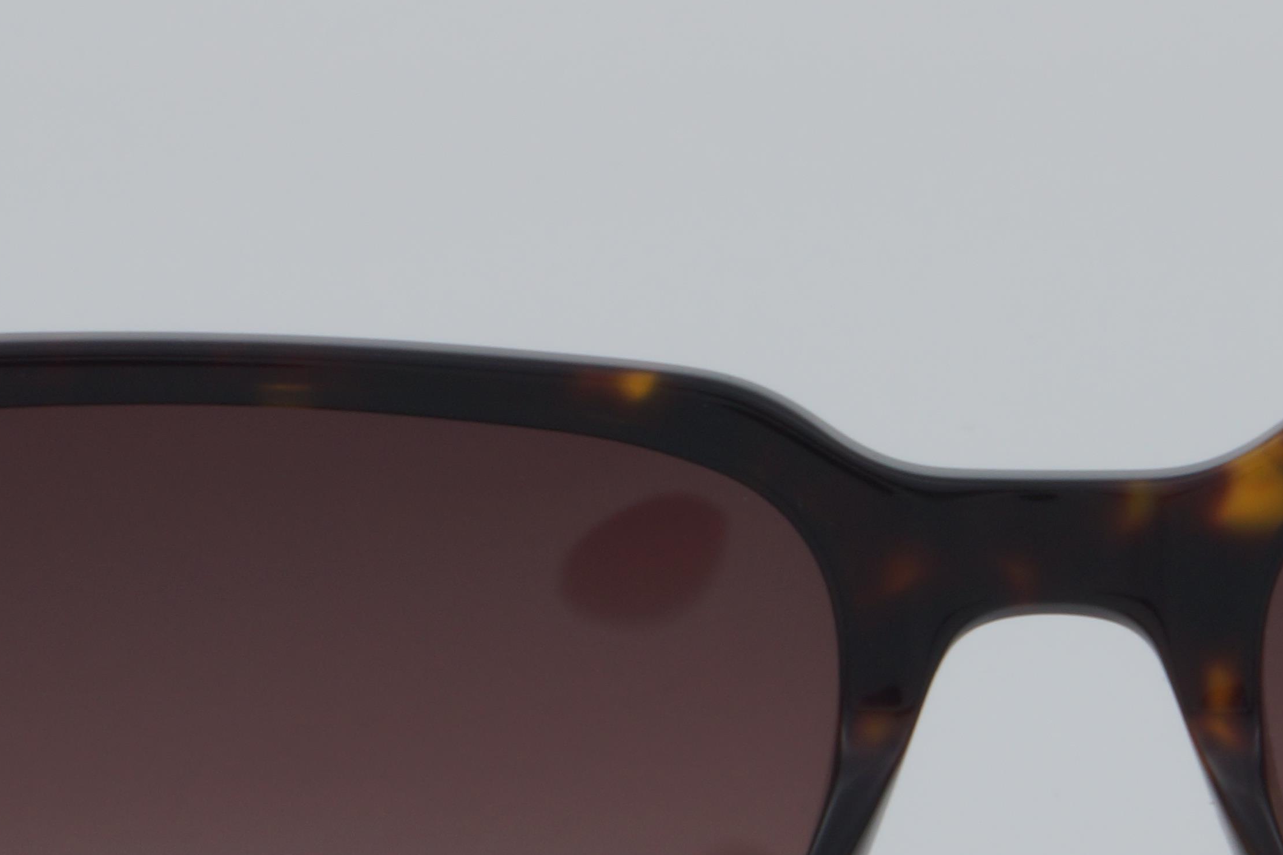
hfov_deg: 9.2
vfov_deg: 6.2
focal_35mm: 222
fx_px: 7924
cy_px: 724
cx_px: 1075
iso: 100
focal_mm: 55
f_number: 32
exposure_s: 1/4
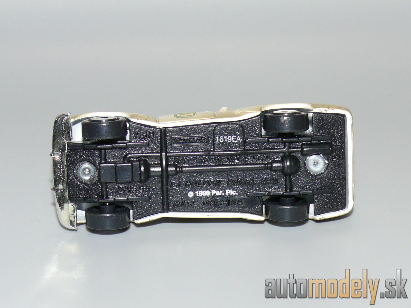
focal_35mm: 102
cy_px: 154
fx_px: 1211
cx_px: 206
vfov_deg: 14.5
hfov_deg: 19.3
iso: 100
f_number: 4
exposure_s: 1/30
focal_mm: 13.4
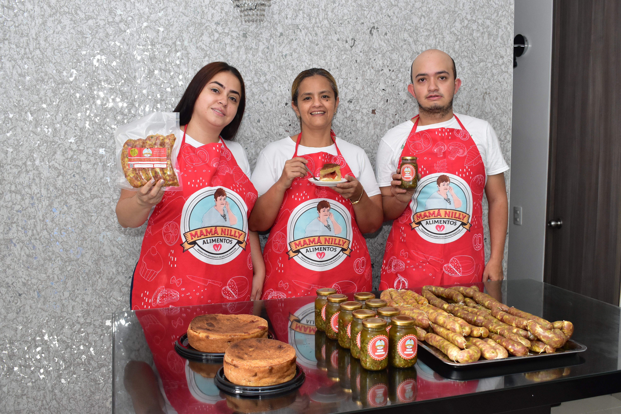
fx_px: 621
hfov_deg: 53.1
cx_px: 310
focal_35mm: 36
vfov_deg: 36.9
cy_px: 207
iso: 1600
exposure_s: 1/60
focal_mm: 24
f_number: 7.1
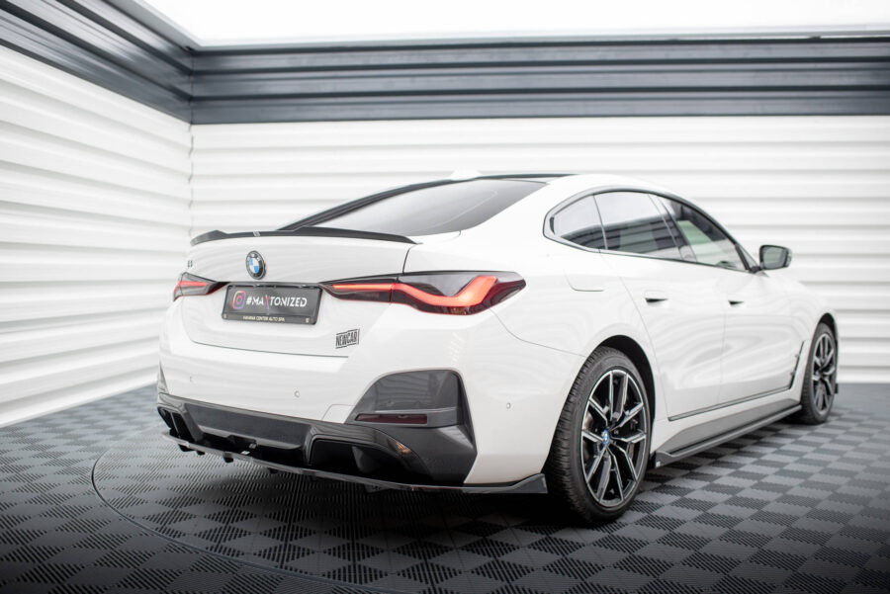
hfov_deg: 53.7
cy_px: 294
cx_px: 439
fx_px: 879
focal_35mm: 36
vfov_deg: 37.3
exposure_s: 1/125
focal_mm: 35
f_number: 2.5
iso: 500
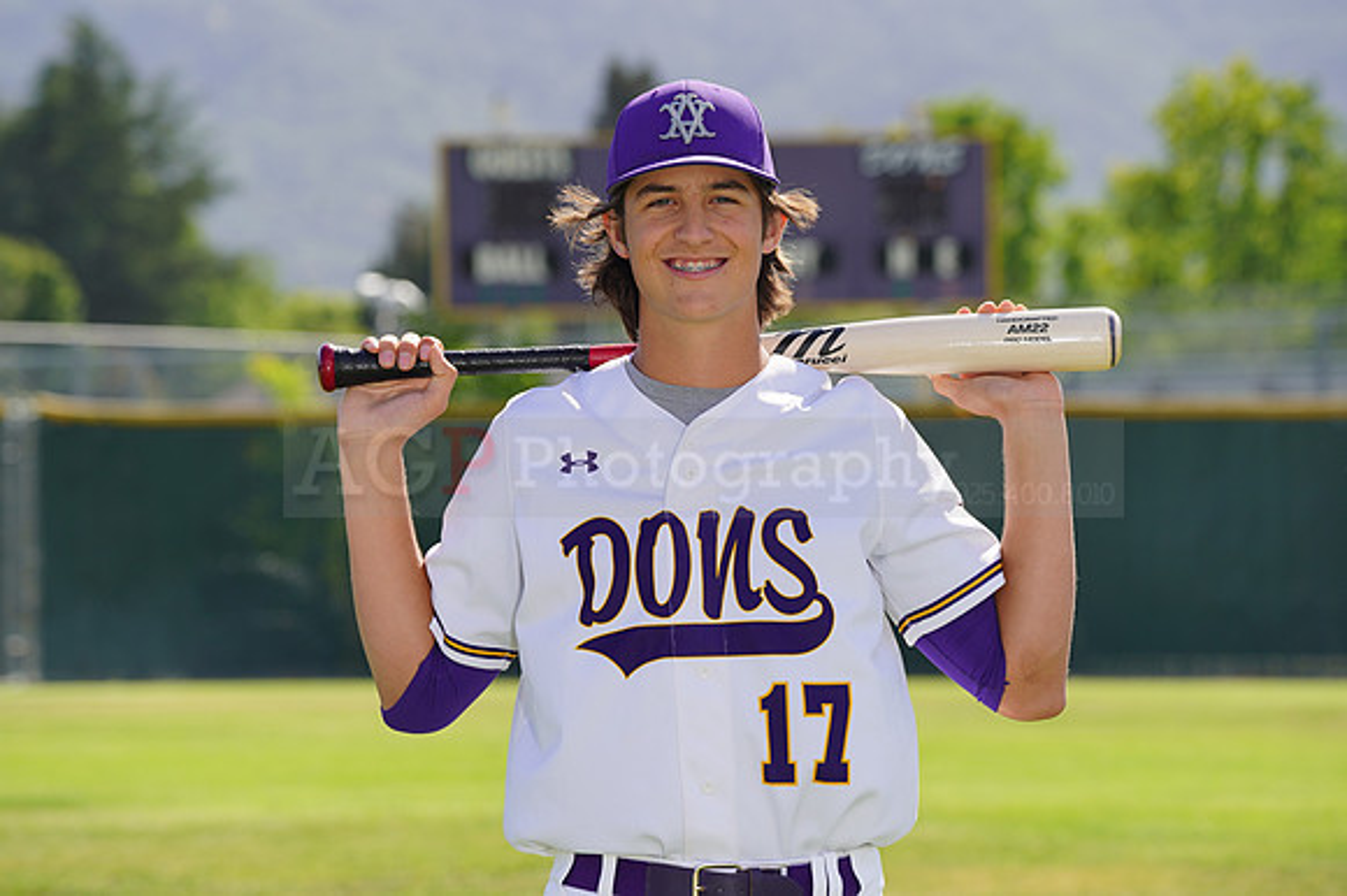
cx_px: 674
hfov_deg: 10.1
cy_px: 448
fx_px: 7591
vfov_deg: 6.8
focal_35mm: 203
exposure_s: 1/250
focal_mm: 203
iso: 100
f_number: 8
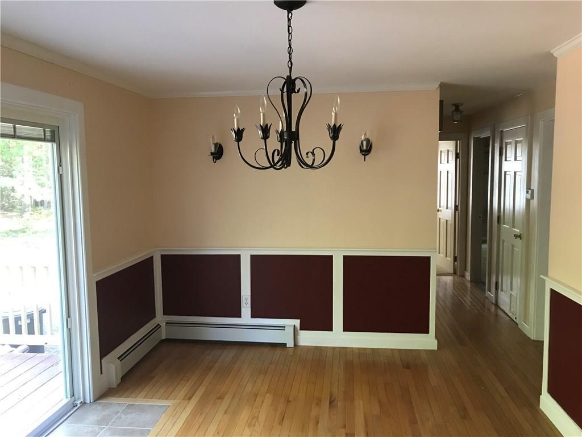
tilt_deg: -5.4
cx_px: 291
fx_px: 471
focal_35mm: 28
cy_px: 218
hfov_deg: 63.4
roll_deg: +0.7
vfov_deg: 49.7
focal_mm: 3.99
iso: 50
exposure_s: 1/15
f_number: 1.8
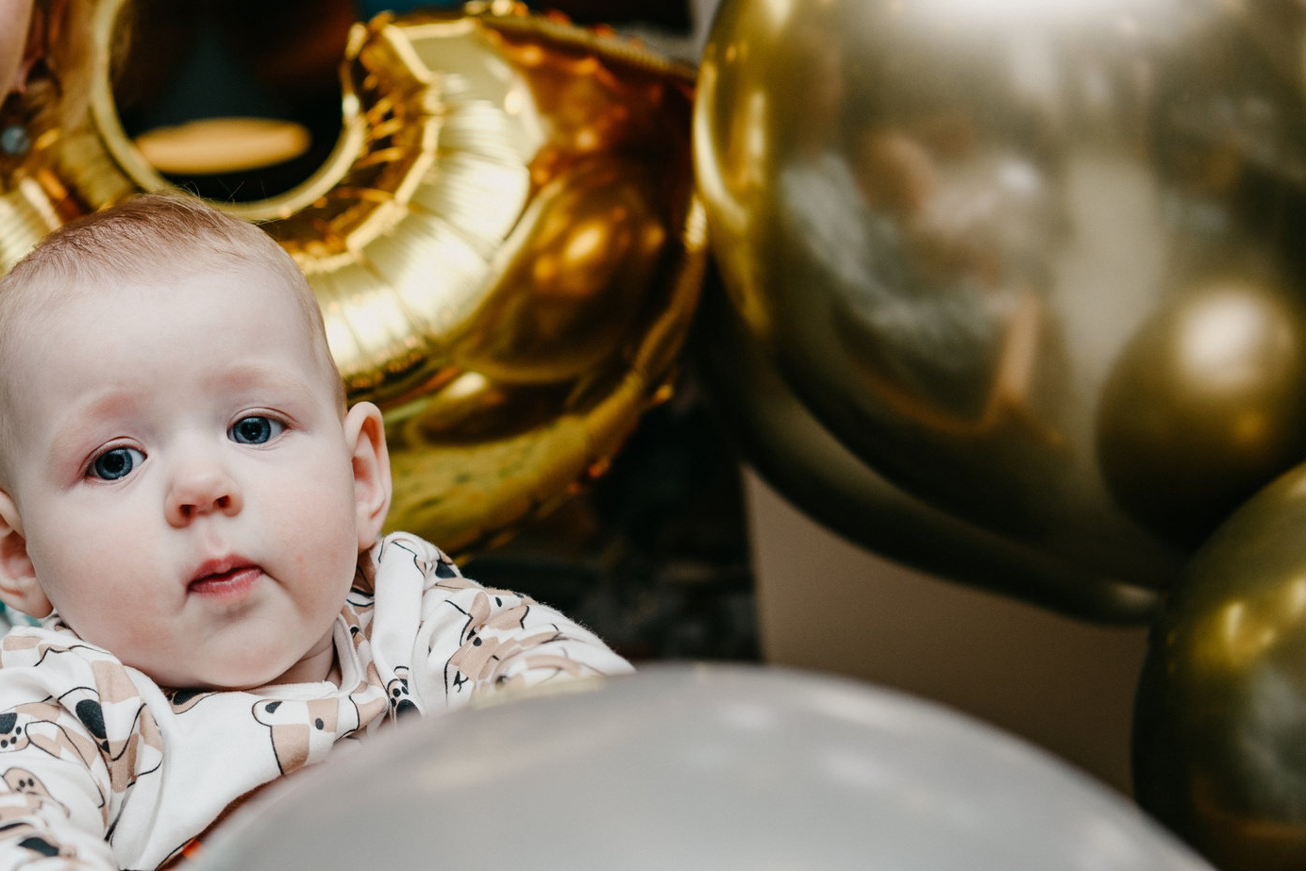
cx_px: 157
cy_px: 433
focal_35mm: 74
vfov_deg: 18.4
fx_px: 2685
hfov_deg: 26.5
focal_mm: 40
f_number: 3.5
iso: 125
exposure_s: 1/160
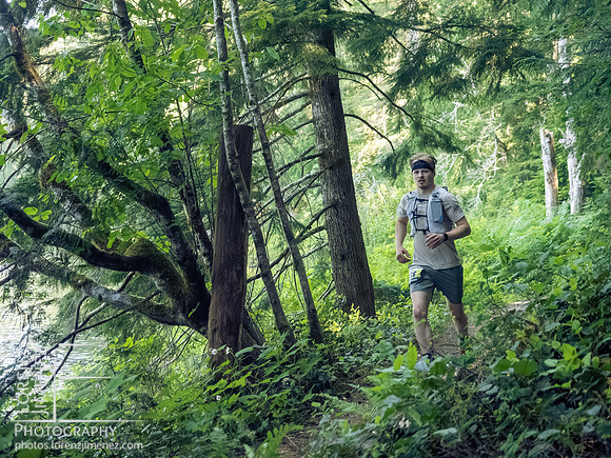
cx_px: 306
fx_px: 1094
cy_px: 229
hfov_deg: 31.2
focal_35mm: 62
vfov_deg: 23.7
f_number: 2.8
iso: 6400
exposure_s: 1/1250
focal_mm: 31
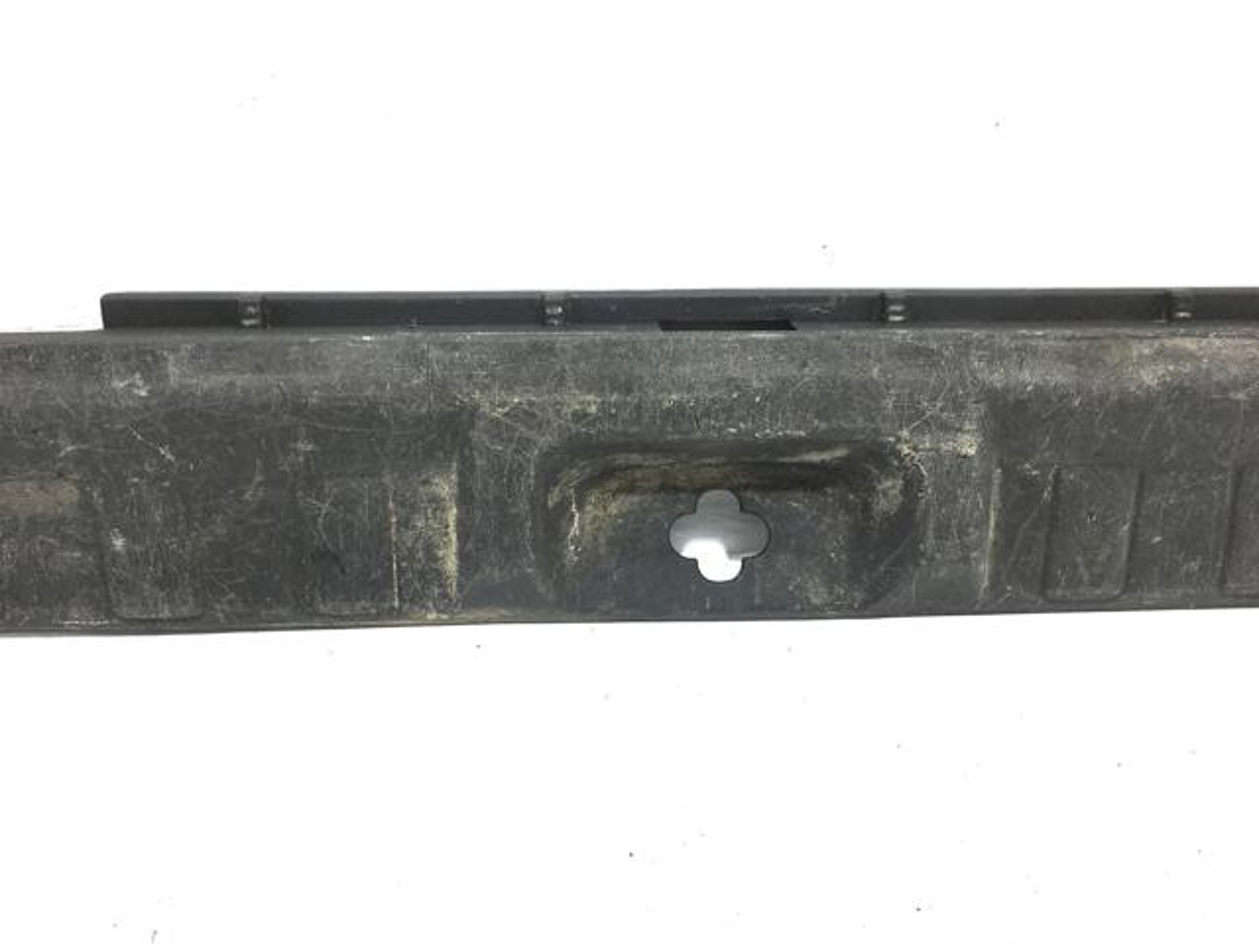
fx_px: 1055
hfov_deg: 61.7
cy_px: 472
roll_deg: -2.1
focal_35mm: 29
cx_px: 630
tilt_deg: -29.6
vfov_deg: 48.2
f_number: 2.2
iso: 25
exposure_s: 1/229
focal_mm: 4.15
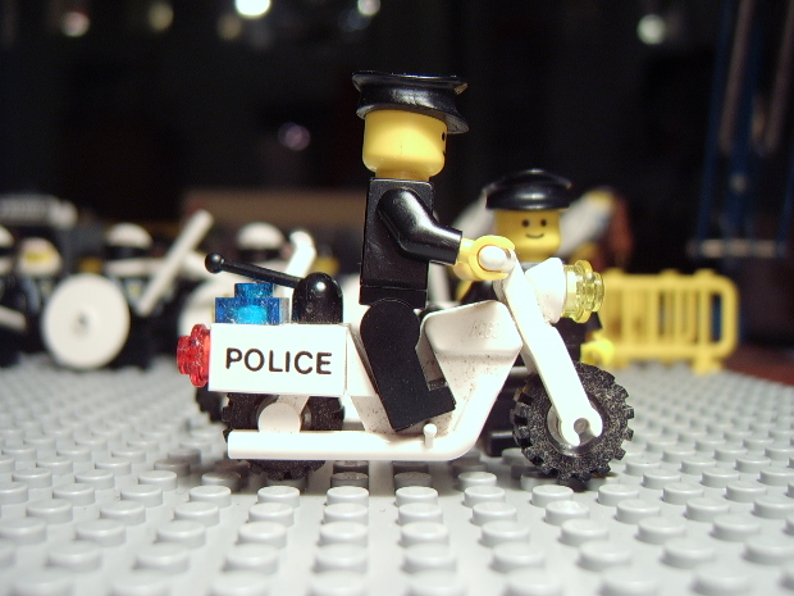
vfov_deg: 44.2
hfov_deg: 56.8
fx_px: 734
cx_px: 406
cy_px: 290
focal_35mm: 32
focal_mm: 8.13
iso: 100
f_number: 2.7
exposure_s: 1/8
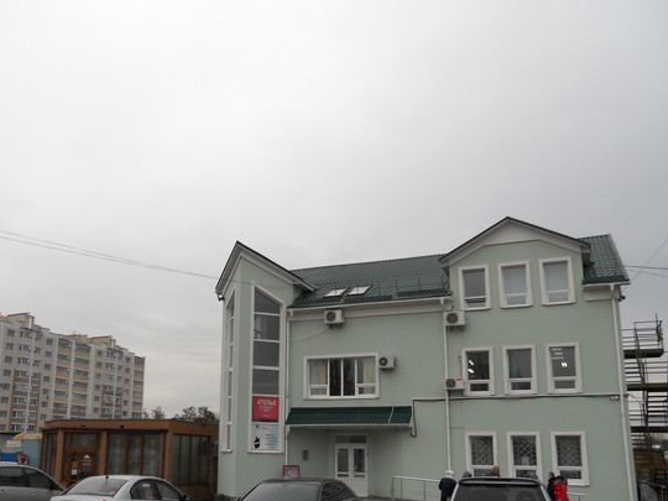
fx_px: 675
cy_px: 295
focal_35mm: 35
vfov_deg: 40.6
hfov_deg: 52.2
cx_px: 261
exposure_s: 1/200
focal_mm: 4.9
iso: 80
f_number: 3.2
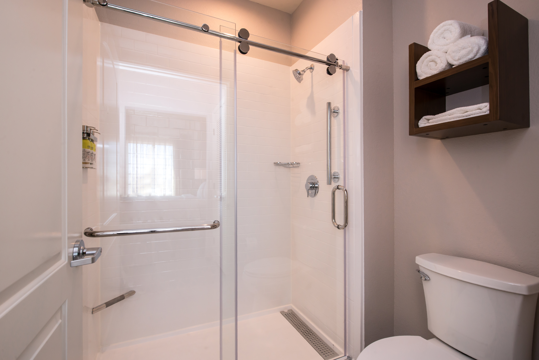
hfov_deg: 93.3
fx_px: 255
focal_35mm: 17
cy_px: 180
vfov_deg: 70.5
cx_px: 270
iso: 640
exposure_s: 1/25
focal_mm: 17
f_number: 11
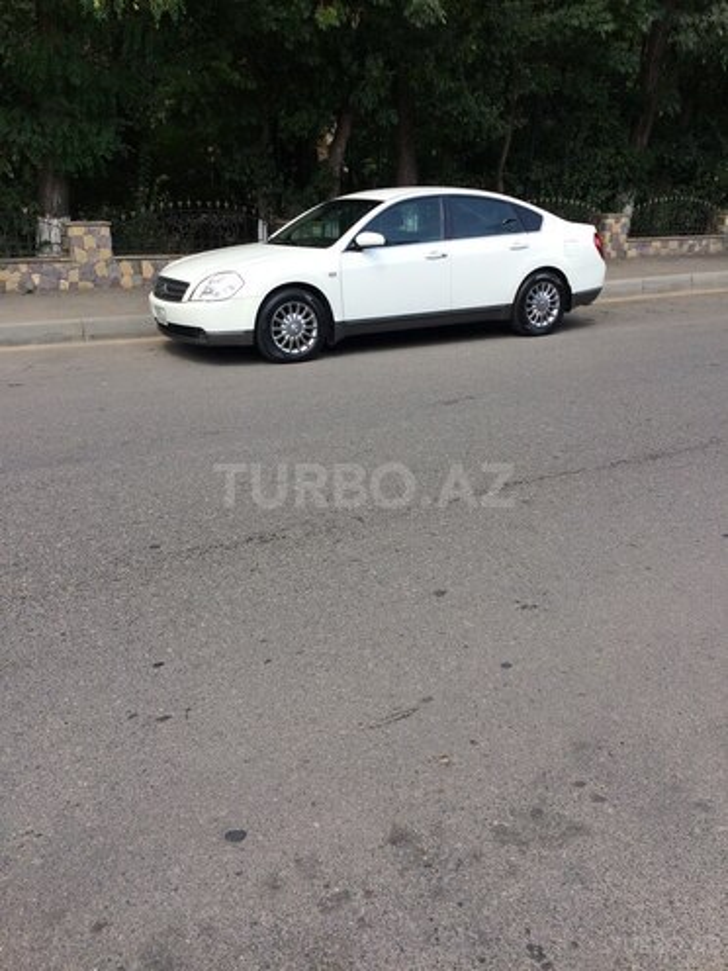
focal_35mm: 29
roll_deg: +2.5
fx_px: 813
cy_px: 486
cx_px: 364
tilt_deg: -22.8
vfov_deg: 61.7
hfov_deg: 48.2
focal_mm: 4.15
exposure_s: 1/695
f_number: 2.2
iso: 32
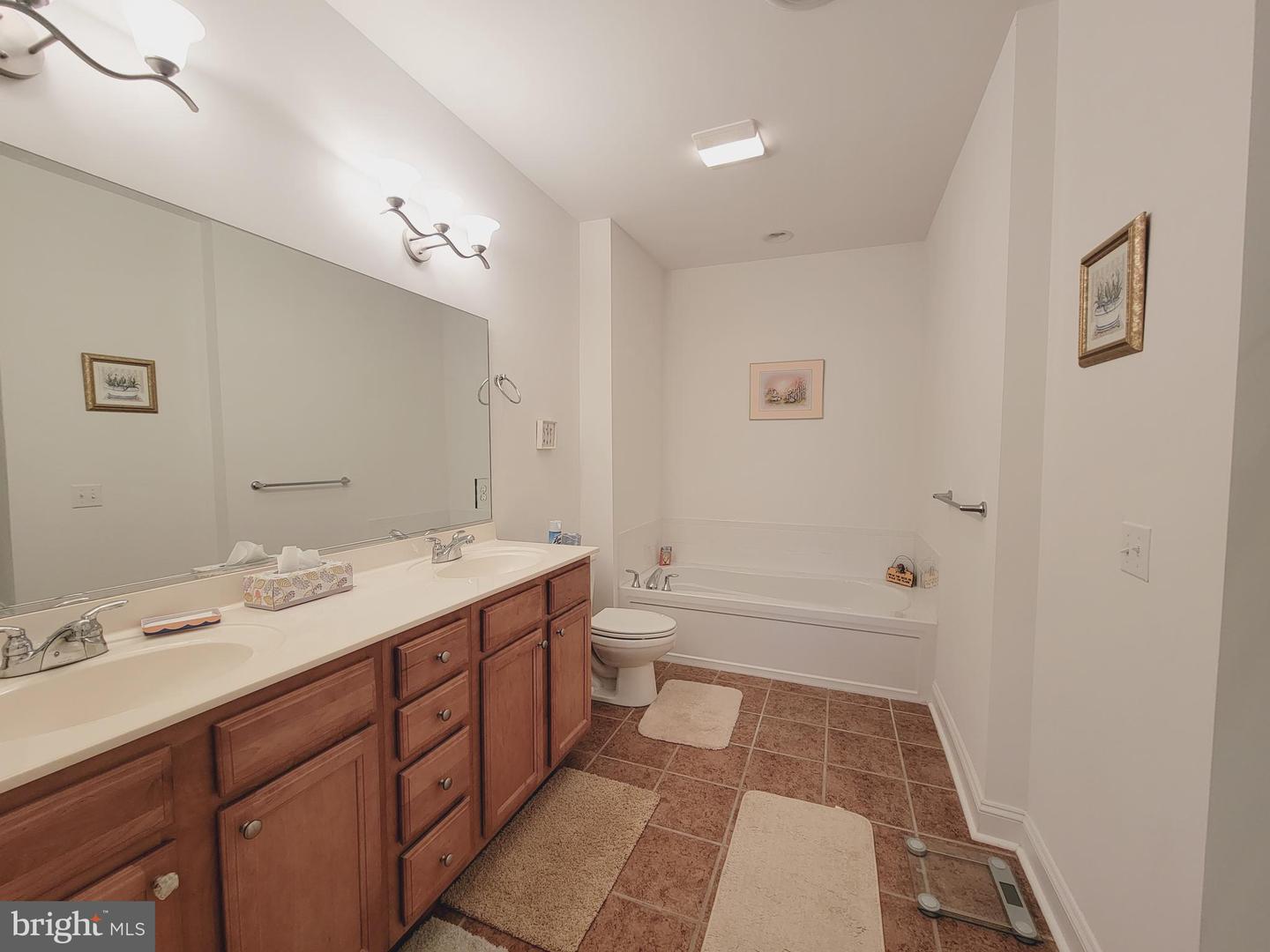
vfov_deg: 89.9
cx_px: 635
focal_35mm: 13
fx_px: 477
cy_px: 476
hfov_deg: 106.2
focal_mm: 2.2
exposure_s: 1/60
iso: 64
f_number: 2.2
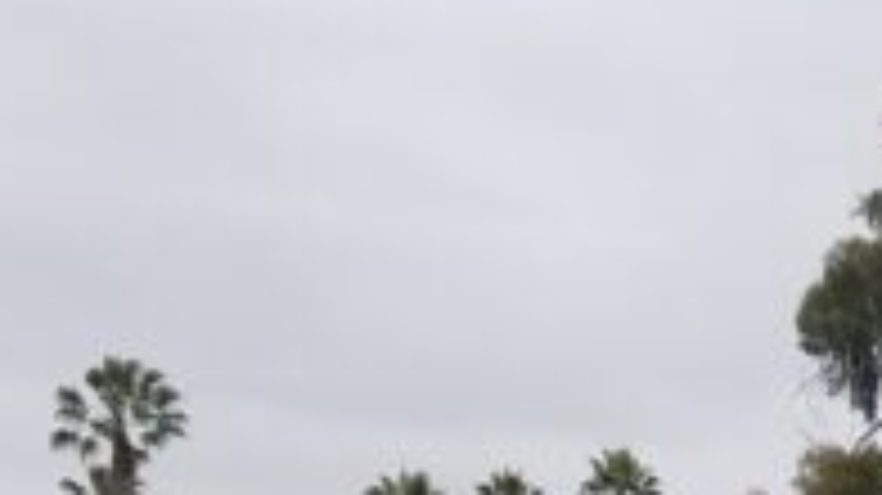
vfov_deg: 9.8
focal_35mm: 111
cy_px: 1125
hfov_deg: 18.5
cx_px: 986
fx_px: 2595
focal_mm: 4.2
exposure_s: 1/2080
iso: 50
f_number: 1.7
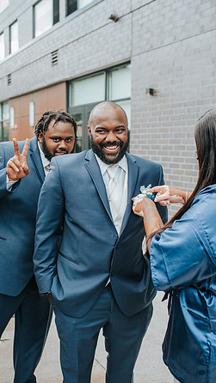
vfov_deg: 54.0
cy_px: 191
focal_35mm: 37
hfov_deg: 32.0
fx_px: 377
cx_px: 100
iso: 2000
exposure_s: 1/2000
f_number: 3.2
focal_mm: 35
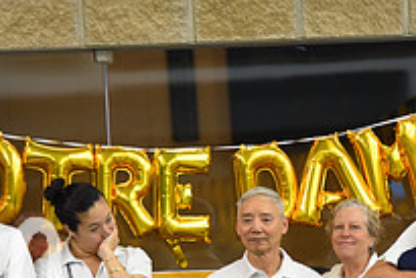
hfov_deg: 4.9
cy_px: 380
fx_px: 4903
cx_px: 325
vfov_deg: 3.2
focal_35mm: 424
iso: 1800
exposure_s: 1/500
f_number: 2.8
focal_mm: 150
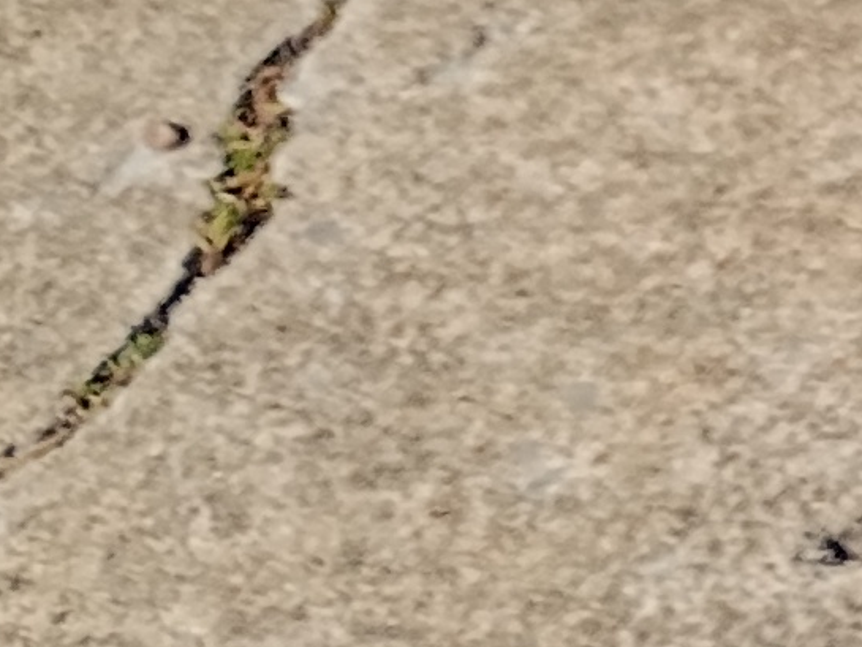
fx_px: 5430
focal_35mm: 218
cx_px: 3168
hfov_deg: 7.3
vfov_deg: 6.5
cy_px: -797
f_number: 1.8
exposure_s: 1/1401
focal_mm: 4.27
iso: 102
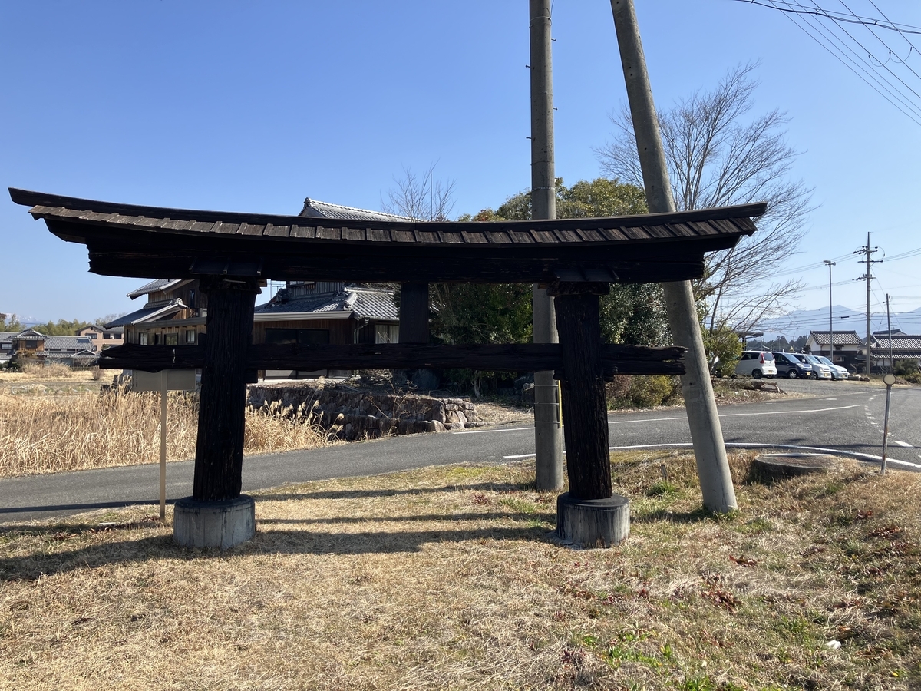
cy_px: 346
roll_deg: -1.0
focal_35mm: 28
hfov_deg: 63.4
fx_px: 745
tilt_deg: +1.6
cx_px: 460
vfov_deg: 49.7
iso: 32
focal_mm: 3.99
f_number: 1.8
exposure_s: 1/1312
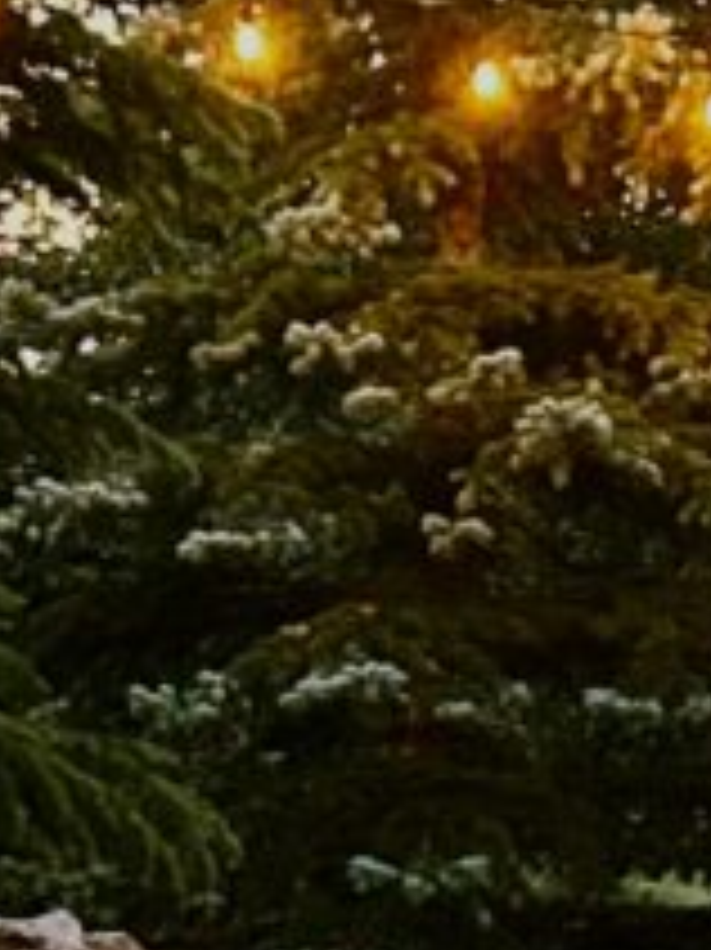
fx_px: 3454
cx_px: 598
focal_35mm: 126
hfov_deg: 11.7
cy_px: 779
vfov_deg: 15.5
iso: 640
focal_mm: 5.7
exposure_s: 1/40
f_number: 1.5
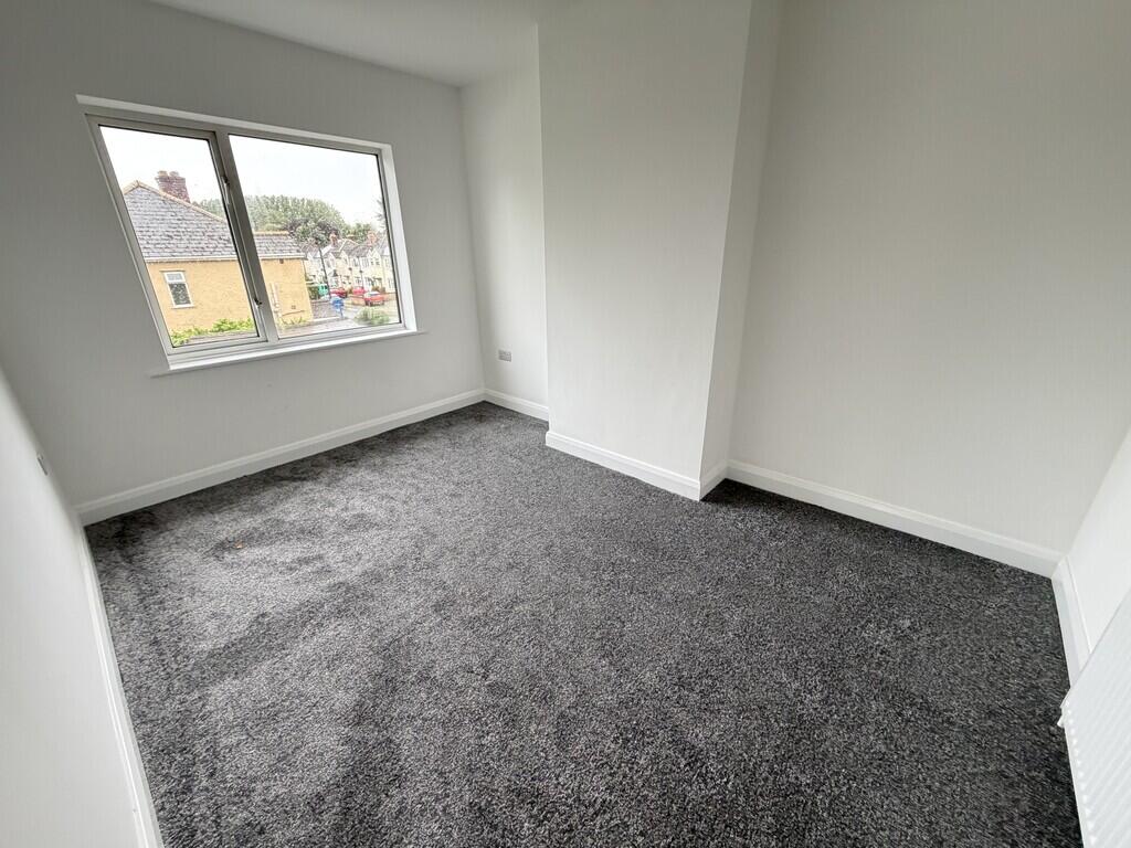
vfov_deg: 85.7
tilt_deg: -21.7
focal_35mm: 14
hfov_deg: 102.1
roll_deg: +0.9
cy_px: 424
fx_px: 457
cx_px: 566
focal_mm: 2.22
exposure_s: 1/60
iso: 500
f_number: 2.2
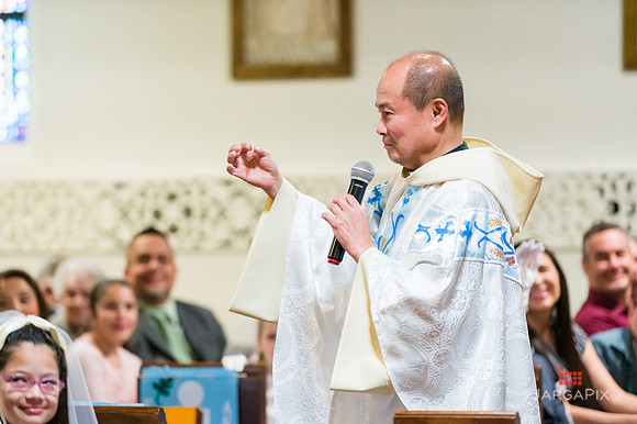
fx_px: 3095
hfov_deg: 11.8
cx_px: 318
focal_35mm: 175
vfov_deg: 7.8
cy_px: 212
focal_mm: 175
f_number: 3.2
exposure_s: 1/200
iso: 6400
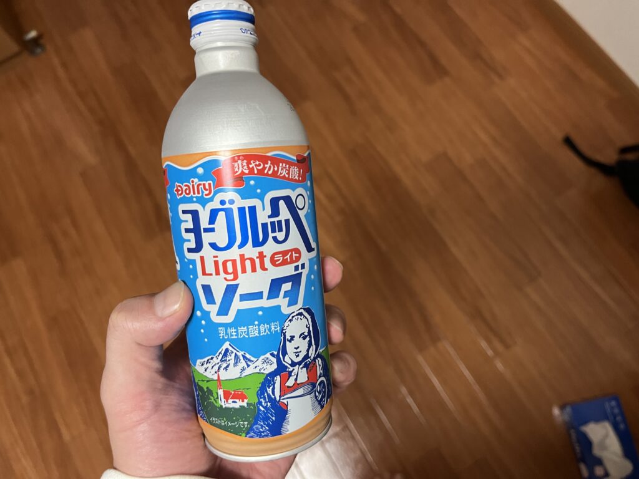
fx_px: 480
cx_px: 320
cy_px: 240
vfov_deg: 53.1
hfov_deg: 67.3
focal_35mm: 26
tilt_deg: -73.8
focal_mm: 5.1
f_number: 1.6
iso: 400
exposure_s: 1/60
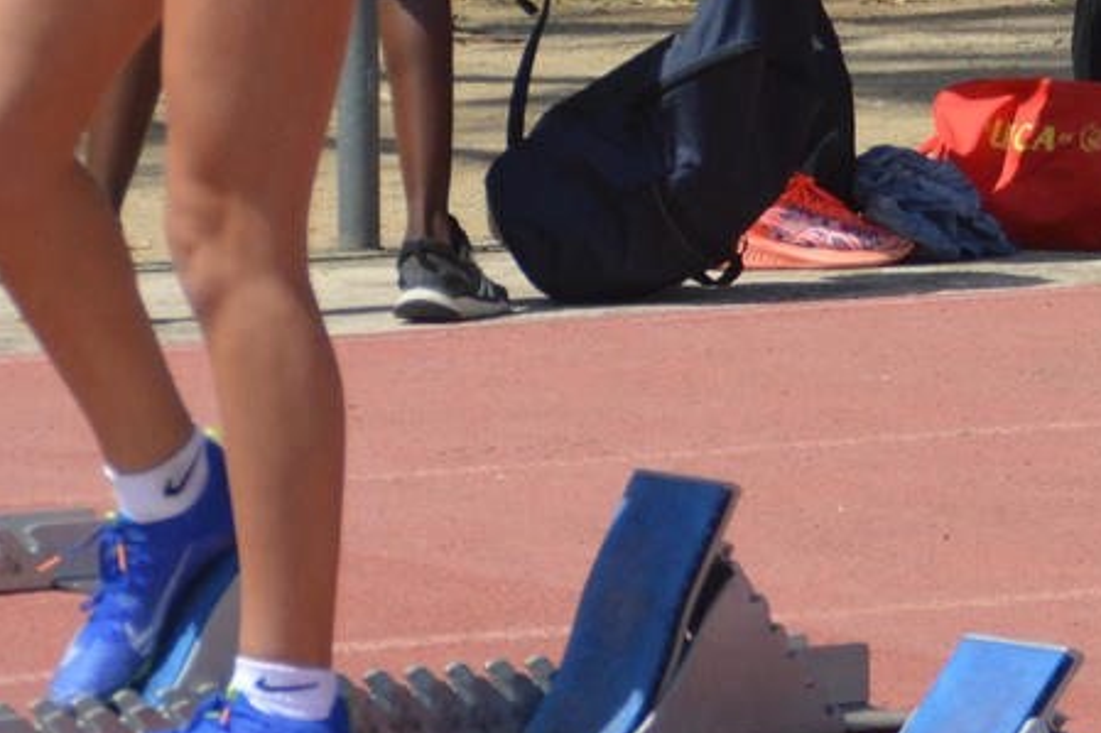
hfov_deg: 4.4
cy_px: 197
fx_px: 14215
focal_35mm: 465
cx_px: 1878
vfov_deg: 3.0
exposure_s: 1/1600
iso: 400
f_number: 6.3
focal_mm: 68
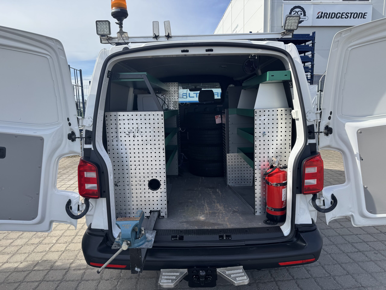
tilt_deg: -8.4
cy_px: 145
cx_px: 193
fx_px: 268
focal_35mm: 24
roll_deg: +1.8
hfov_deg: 71.6
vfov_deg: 56.8
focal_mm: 6.76
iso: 80
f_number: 1.78
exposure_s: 1/2174
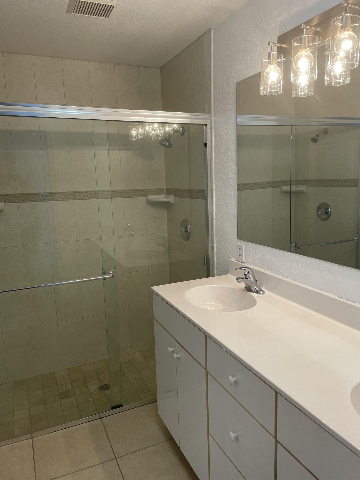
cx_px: 180
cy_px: 240
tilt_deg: -9.1
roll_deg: +2.4
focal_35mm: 26
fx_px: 361
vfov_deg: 67.3
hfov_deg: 53.1
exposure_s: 1/60
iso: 64
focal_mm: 4.2
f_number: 1.6
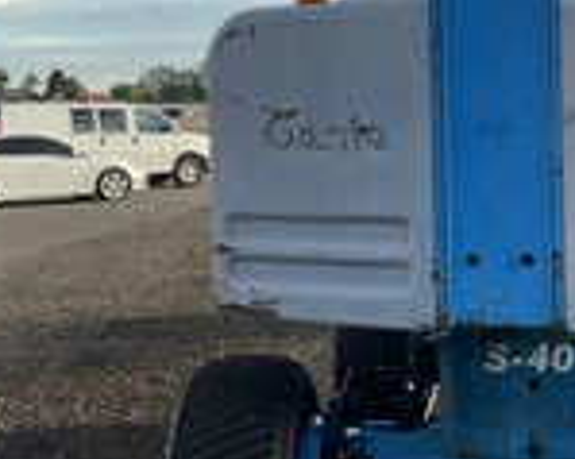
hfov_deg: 24.3
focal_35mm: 76
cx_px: 533
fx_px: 1293
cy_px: 174
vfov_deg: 20.1
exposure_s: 1/627
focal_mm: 3
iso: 25
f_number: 1.8
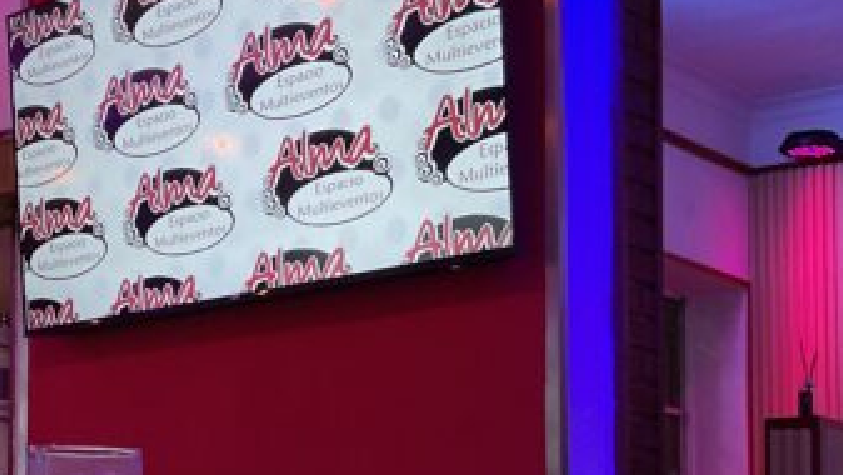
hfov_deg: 27.4
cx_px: 125
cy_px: 468
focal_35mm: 75
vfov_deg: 15.8
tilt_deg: +2.7
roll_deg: -0.3
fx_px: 1677
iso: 80
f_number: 1.8
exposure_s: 1/60
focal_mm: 3
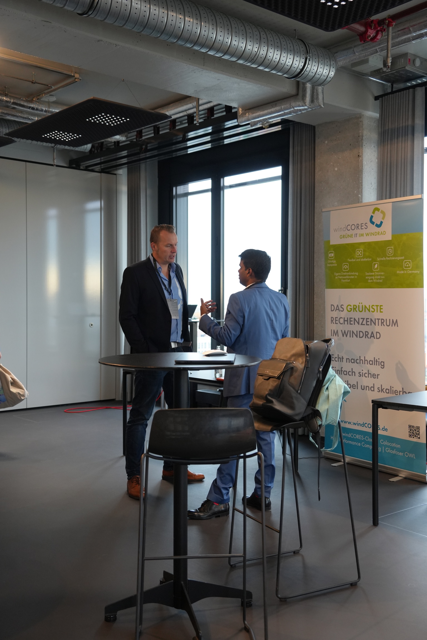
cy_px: 320
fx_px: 694
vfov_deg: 49.6
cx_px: 214
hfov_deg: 34.2
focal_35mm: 39
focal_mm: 39
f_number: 4
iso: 1600
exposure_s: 1/160
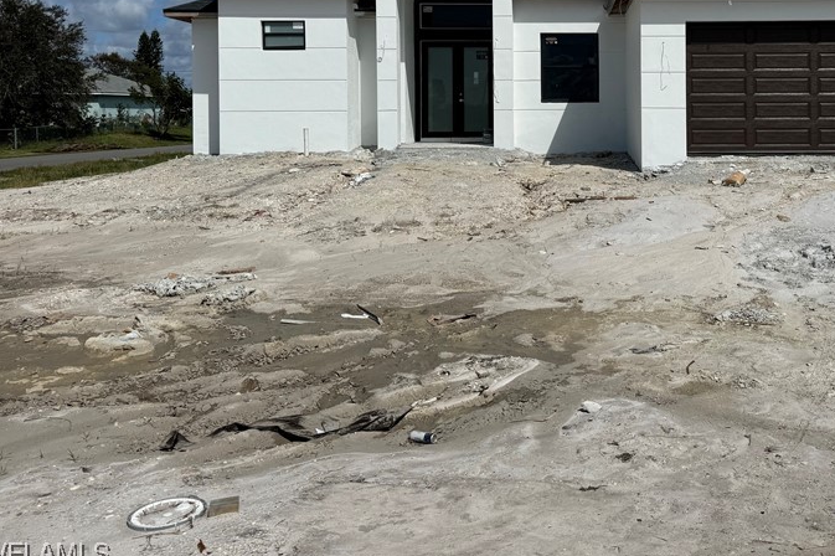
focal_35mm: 38
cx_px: 593
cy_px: 104
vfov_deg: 33.9
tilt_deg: -1.2
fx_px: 881
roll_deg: +0.4
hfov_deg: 49.3
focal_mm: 6.76
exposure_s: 1/15152
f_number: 1.78
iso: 80
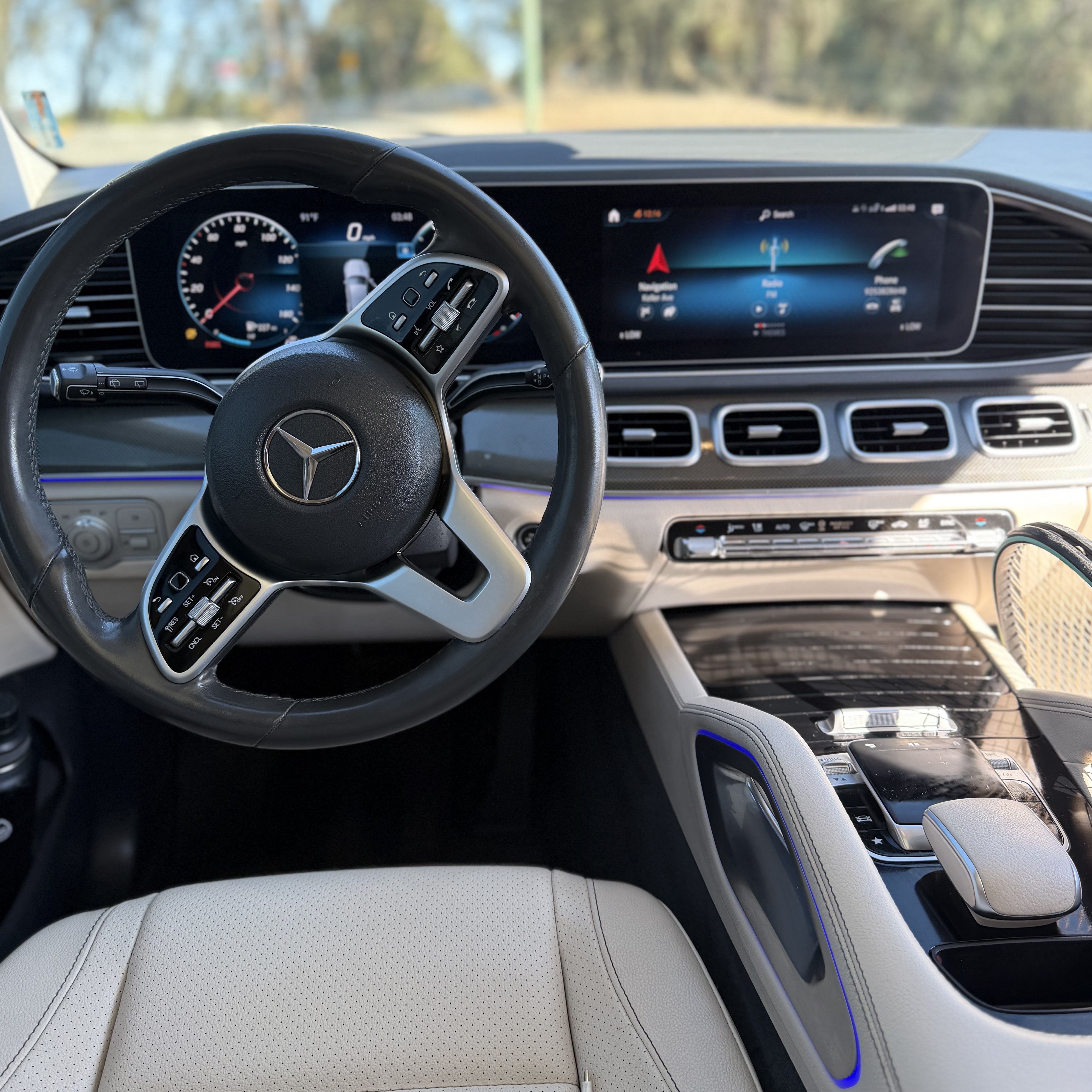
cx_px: 537
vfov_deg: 55.6
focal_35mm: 29
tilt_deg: -19.2
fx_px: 1035
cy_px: 525
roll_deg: +1.4
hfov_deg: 55.6
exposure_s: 1/233
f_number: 1.78
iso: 80
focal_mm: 6.76
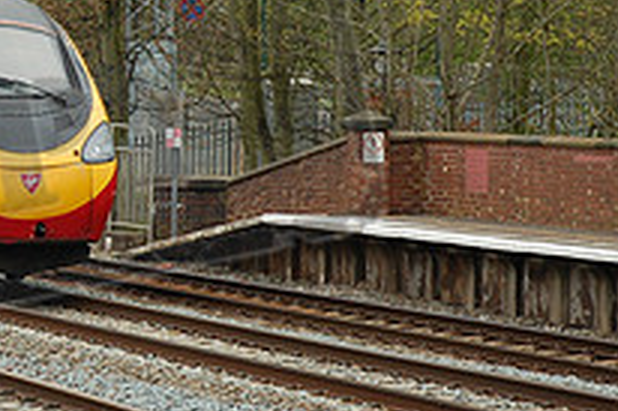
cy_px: 33
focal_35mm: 211
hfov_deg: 9.7
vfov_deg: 6.5
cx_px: -48
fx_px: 3619
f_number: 4.5
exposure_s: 1/640
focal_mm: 50
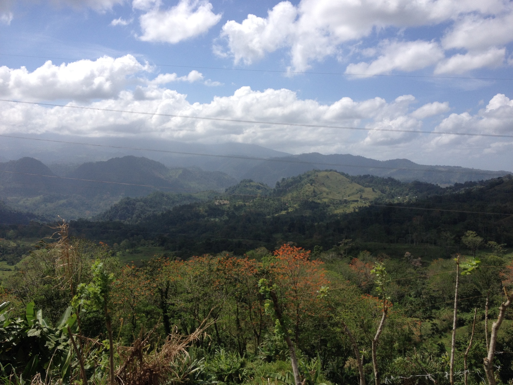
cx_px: 256
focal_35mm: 35
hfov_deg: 52.6
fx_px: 519
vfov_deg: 40.7
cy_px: 192
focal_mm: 4.28
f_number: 2.4
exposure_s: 1/2404
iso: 50
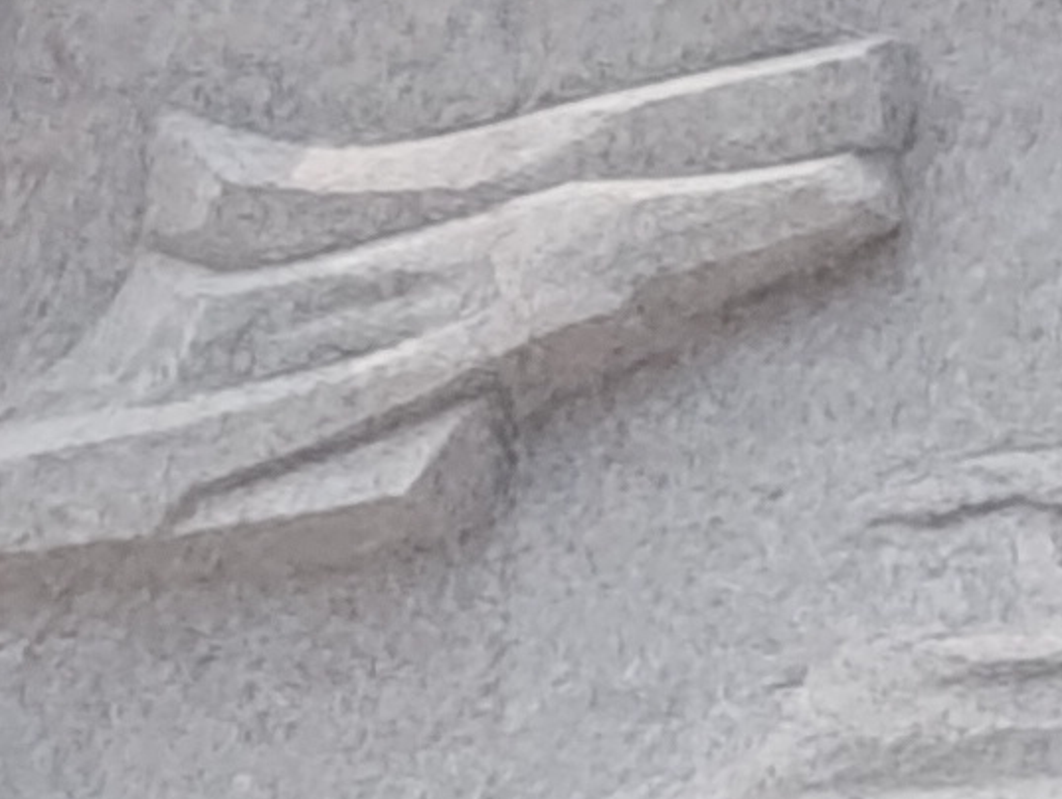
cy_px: -1671
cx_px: 2421
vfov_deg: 2.1
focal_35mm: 699
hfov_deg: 2.8
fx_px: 21469
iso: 50
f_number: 1.6
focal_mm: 6.14
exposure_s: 1/1025
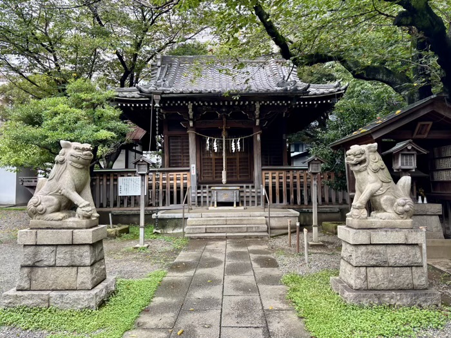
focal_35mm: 26
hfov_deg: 67.3
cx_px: 226
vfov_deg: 53.1
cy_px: 169
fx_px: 339
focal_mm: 5.96
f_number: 1.6
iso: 40
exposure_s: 1/152
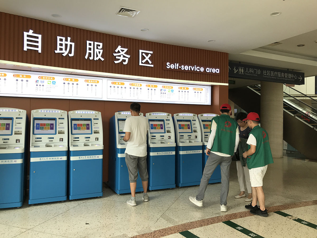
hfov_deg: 63.4
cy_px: 119
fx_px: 256
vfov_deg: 49.7
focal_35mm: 28
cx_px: 158
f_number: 1.8
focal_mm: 4
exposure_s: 1/143
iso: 20
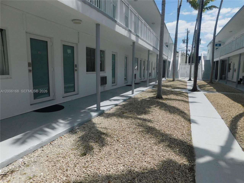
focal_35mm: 23
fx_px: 162
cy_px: 92
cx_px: 122
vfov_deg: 58.9
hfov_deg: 73.9
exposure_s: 1/800
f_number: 6
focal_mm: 4
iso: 125
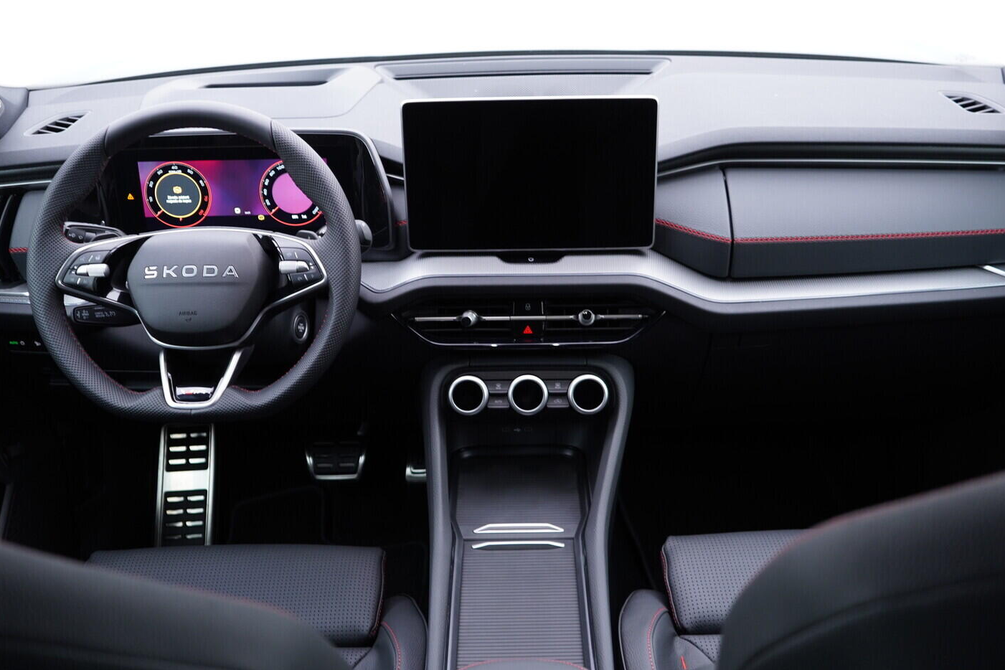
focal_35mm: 37
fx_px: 1033
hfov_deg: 51.9
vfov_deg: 35.9
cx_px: 491
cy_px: 333
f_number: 2.8
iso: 400
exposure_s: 1/40
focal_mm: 24
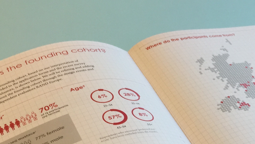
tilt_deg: -48.9
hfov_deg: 31.3
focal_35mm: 66
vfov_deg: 17.0
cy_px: 199
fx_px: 446
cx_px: 190
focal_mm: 4.15
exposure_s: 1/100
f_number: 2.2
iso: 50
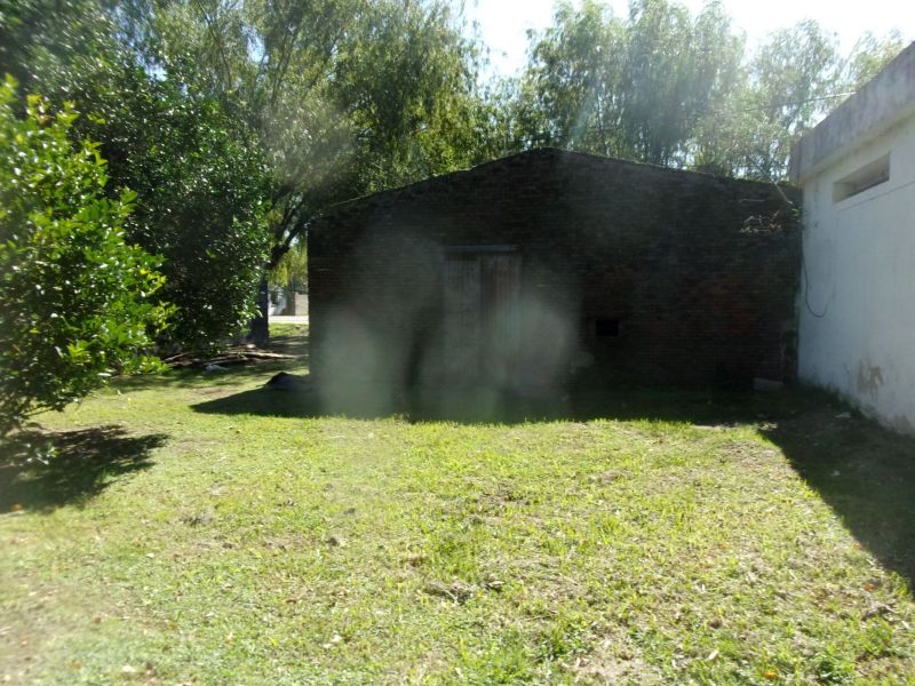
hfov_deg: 63.4
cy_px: 343
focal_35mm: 28
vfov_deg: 49.7
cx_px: 458
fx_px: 740
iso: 200
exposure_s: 1/100
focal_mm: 5.1
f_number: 10.8
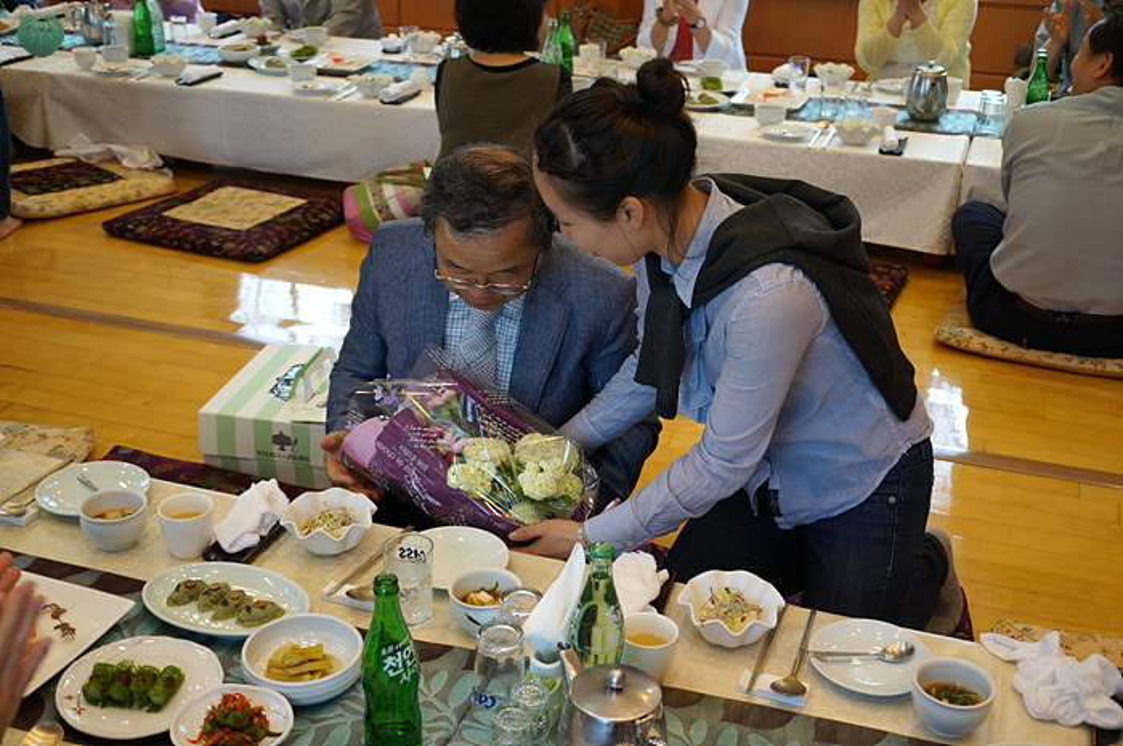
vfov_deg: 29.8
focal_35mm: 45
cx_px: 562
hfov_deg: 43.6
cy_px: 373
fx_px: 1402
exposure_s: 1/160
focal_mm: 30
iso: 800
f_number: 4
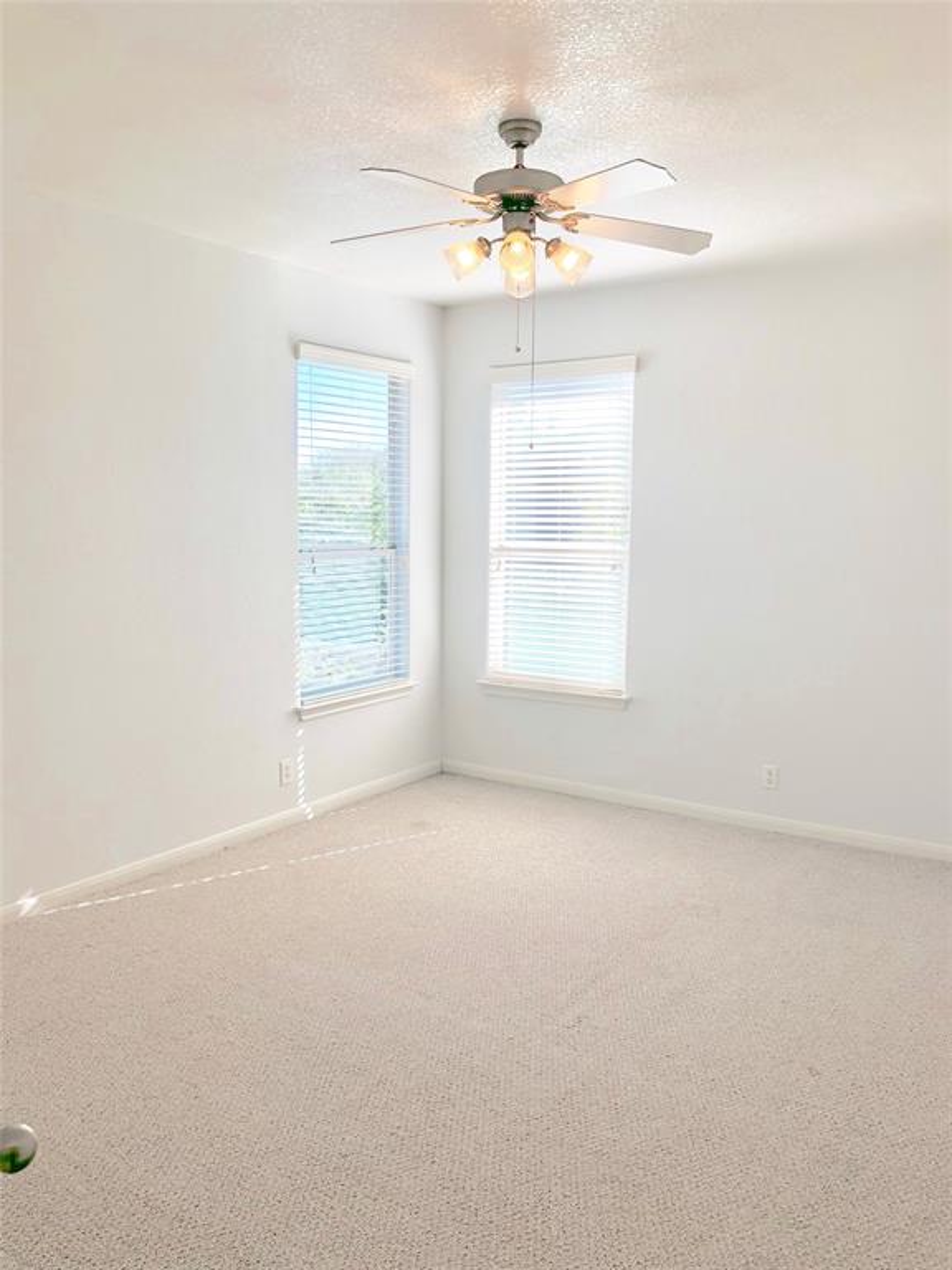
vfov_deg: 63.4
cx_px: 476
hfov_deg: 49.7
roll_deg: -0.9
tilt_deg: -6.3
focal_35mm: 28
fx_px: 1027
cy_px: 635
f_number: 1.8
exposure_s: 1/129
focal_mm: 3.99
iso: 20
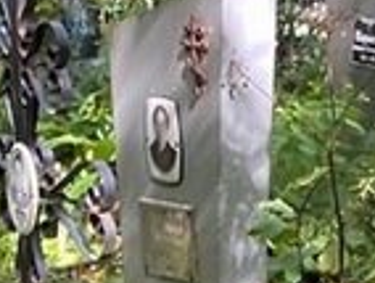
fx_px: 2029
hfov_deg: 10.5
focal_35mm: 187
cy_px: 489
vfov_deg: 7.7
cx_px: 272
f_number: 1.8
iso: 80
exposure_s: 1/121
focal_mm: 4.25
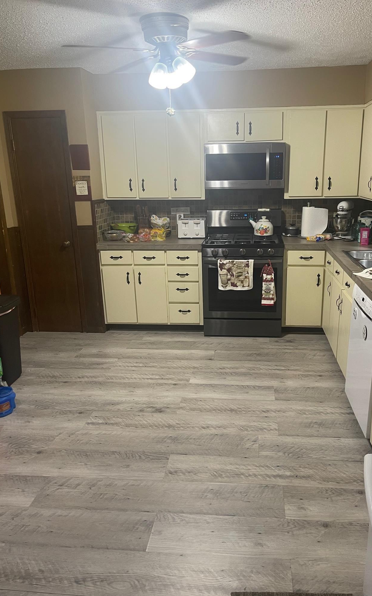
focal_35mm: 28
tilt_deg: -16.1
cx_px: 211
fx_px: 454
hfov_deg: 44.4
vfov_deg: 66.5
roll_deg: +0.2
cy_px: 301
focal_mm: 5.1
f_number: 1.6
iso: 125
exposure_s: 1/79
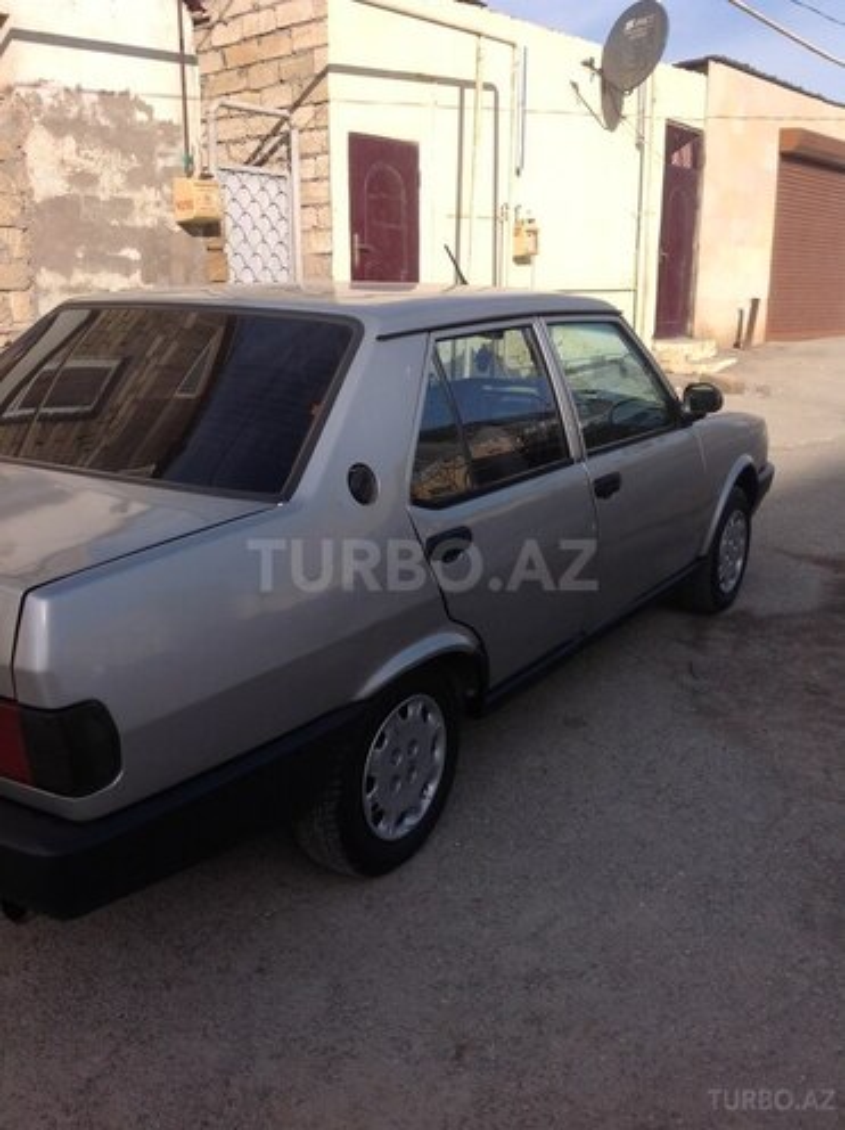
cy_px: 565
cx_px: 422
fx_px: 1141
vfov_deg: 52.7
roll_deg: +0.7
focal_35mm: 35
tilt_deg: -9.8
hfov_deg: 40.6
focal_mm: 4.28
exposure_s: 1/1681
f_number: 2.4
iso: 50
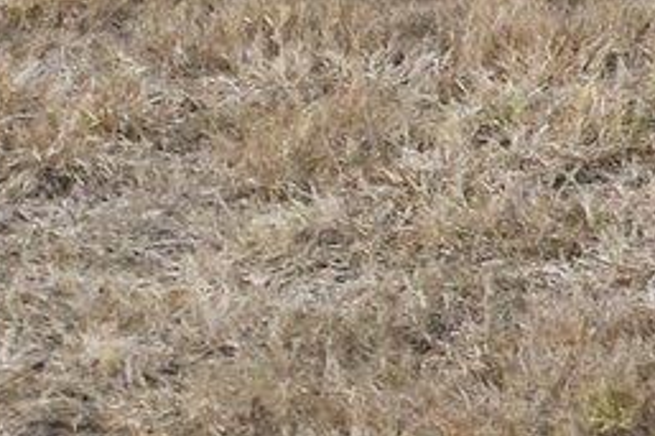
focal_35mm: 239
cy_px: -1123
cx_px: 2210
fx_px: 4346
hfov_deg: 7.3
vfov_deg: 5.2
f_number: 8
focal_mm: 20
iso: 400
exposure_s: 1/500
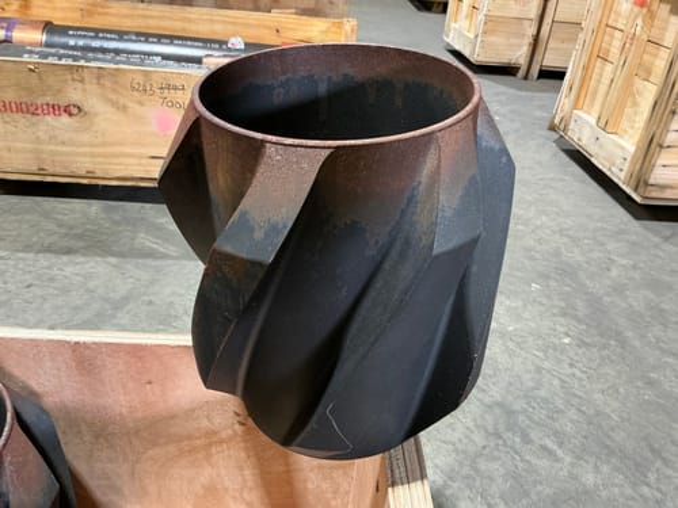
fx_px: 548
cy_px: 254
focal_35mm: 28
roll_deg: -7.2
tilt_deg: -30.2
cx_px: 339
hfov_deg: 63.4
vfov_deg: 49.7
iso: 200
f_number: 1.8
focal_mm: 3
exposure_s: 1/50
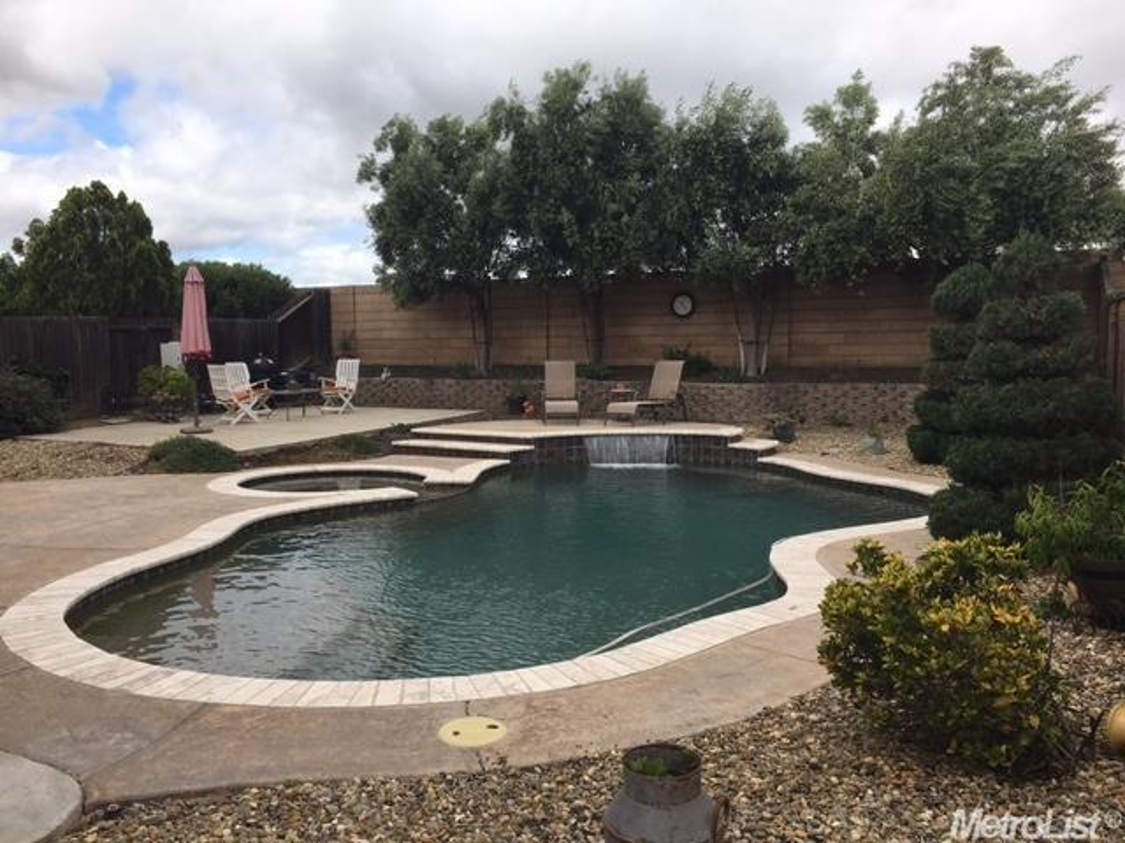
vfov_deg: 48.2
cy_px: 422
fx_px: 942
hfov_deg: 61.7
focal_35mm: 29
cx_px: 562
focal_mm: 4.15
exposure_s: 1/1183
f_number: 2.2
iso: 25
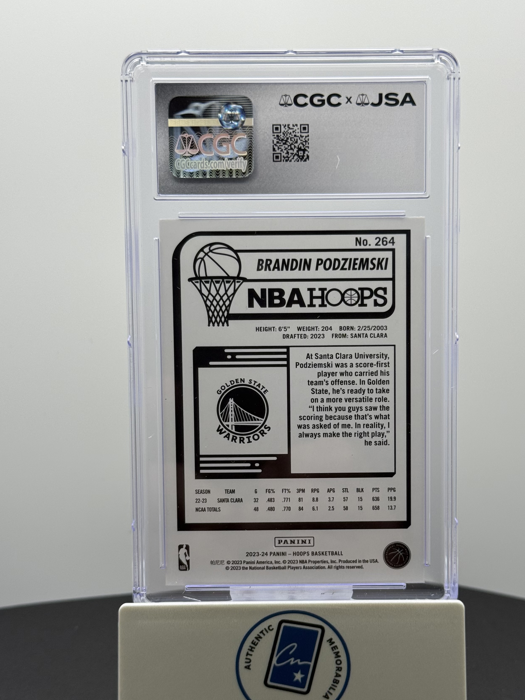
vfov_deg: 33.1
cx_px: 311
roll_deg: -0.8
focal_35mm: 58
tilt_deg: -12.6
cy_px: 421
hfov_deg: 25.2
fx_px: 1173
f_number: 1.78
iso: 64
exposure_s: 1/371
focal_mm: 6.76
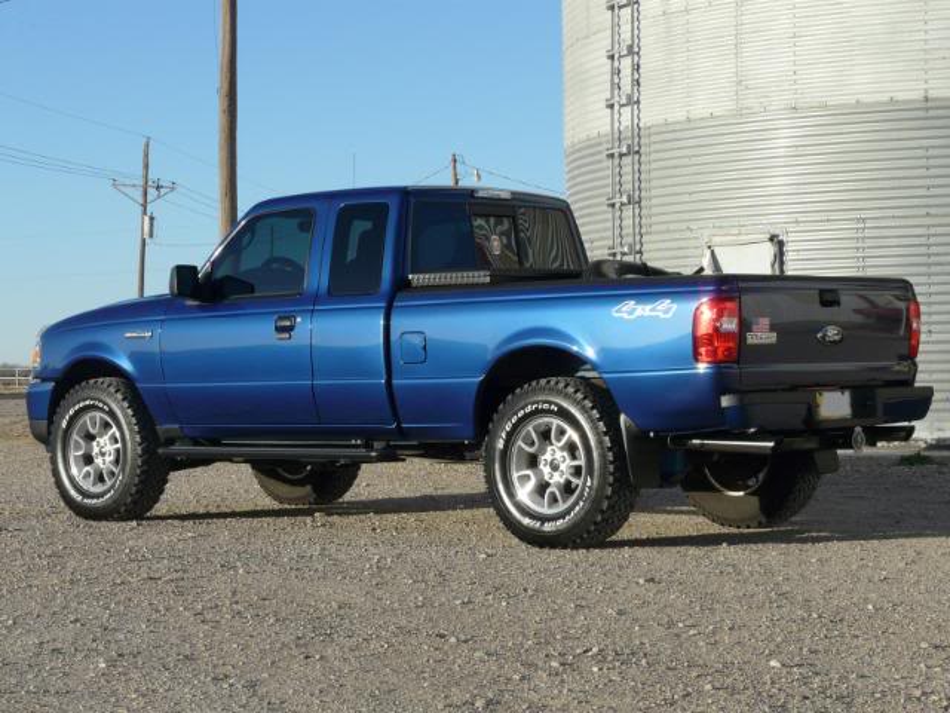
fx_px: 2333
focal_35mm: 85
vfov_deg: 17.4
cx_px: 475
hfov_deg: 23.0
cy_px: 356
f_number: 5.6
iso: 100
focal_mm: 14
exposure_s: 1/320
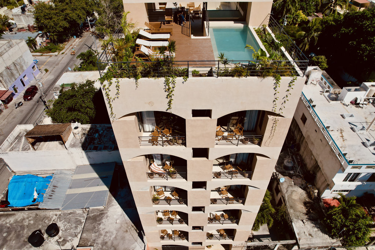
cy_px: 125
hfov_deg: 78.6
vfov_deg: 57.2
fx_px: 229
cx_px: 188
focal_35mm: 22
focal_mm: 8.38
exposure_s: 1/6400
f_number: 2.8
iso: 100
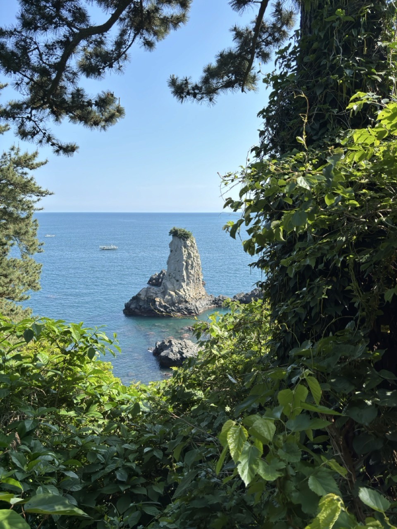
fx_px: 398
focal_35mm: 26
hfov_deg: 53.1
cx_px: 198
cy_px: 264
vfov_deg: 67.3
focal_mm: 5.96
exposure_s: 1/2342
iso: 50
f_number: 1.6
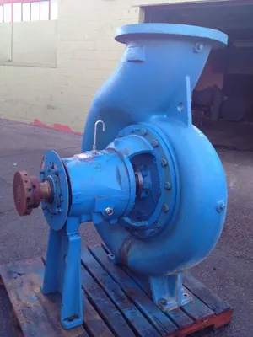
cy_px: 168
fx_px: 341
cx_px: 126
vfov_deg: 52.6
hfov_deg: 40.7
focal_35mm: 35
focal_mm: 4.28
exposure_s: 1/30
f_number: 2.4
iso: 64
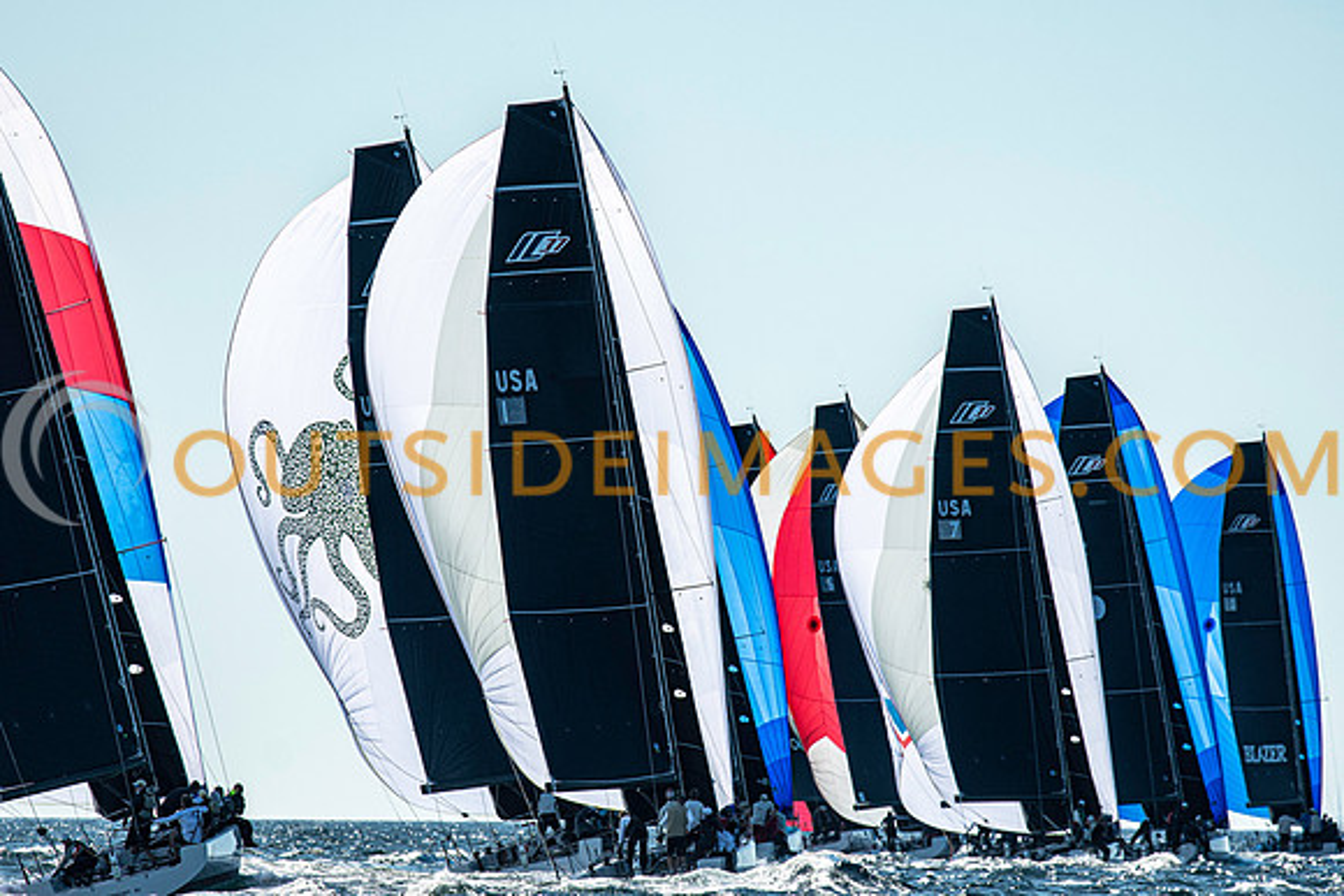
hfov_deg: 4.4
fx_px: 17661
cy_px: 448
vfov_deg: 2.9
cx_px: 672
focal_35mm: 473
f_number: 5
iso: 320
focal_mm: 300
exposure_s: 1/3200
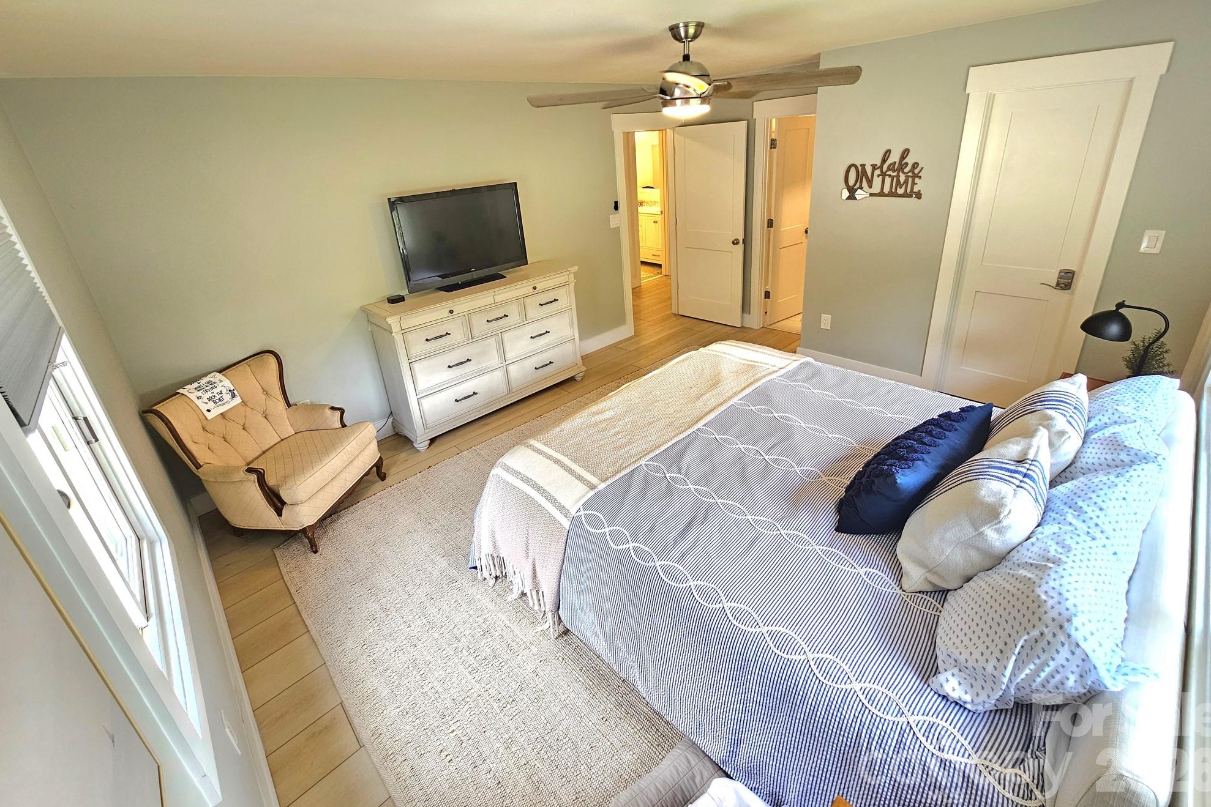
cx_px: 601
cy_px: 344
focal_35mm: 14
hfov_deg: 104.2
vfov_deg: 80.7
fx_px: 471
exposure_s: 1/60.2
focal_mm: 2.2
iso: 100
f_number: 2.2
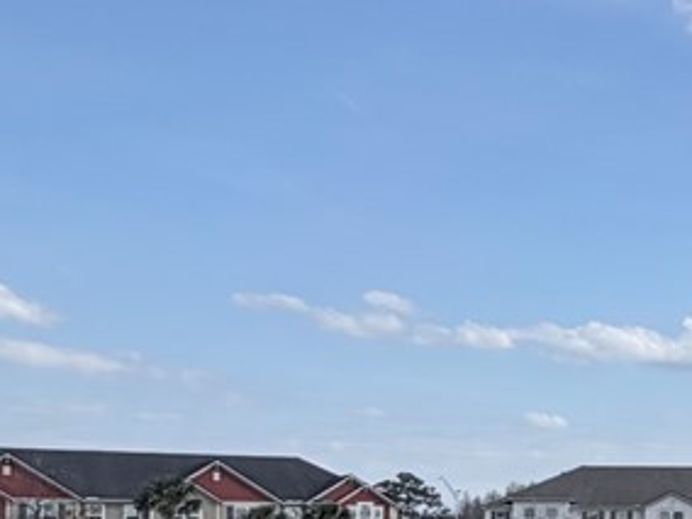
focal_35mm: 79
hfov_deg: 21.2
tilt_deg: +1.2
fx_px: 1579
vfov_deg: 18.2
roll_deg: +2.1
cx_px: 1006
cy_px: 504
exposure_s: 1/1285
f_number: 2.2
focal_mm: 2.22
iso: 20
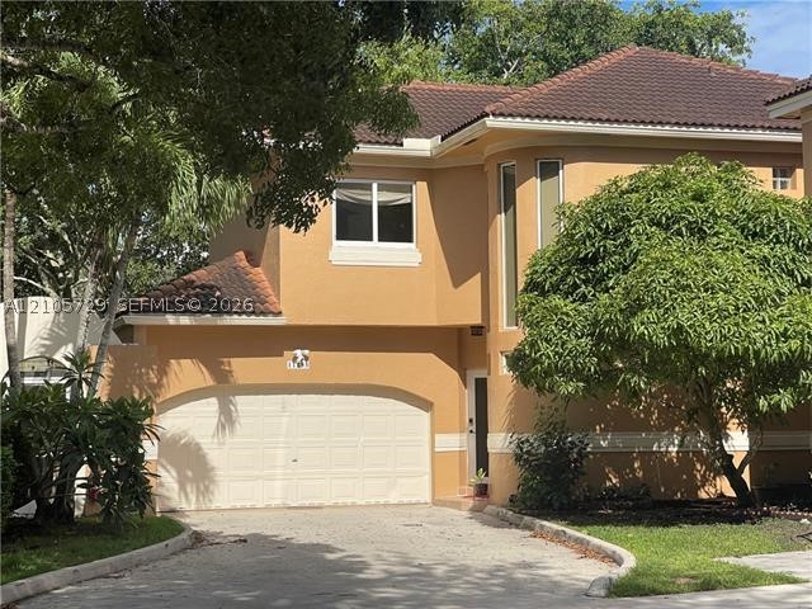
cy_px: 304
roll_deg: +0.8
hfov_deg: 30.3
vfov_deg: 22.9
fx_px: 1501
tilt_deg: +3.8
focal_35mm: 64
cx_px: 406
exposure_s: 1/1575
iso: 20
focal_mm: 7.5
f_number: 2.2
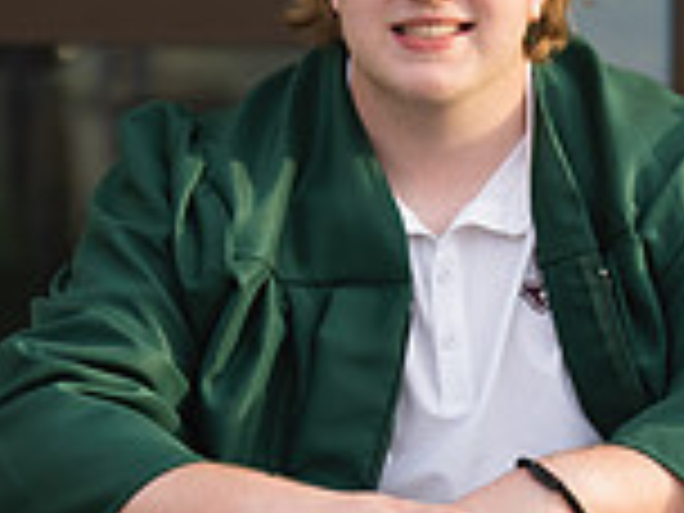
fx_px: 7153
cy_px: 442
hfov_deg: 5.5
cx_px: 545
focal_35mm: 362
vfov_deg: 4.1
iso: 100
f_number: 2.8
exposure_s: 1/500
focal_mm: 80
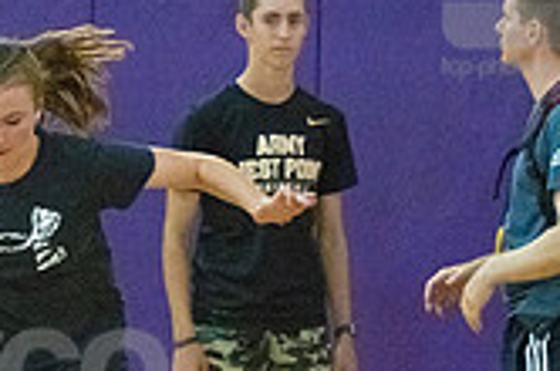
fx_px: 7887
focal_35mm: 508
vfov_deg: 2.7
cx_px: 67
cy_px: 423
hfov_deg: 4.1
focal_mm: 145
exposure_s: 1/640
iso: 6400
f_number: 4.5
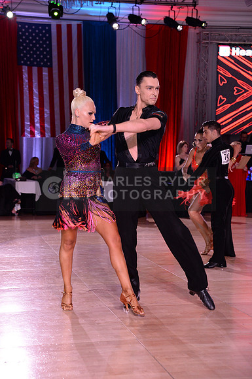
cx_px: 126
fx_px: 684
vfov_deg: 31.0
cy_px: 190
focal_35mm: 65
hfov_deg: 20.9
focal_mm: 65
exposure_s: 1/250
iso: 2000
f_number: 5.6
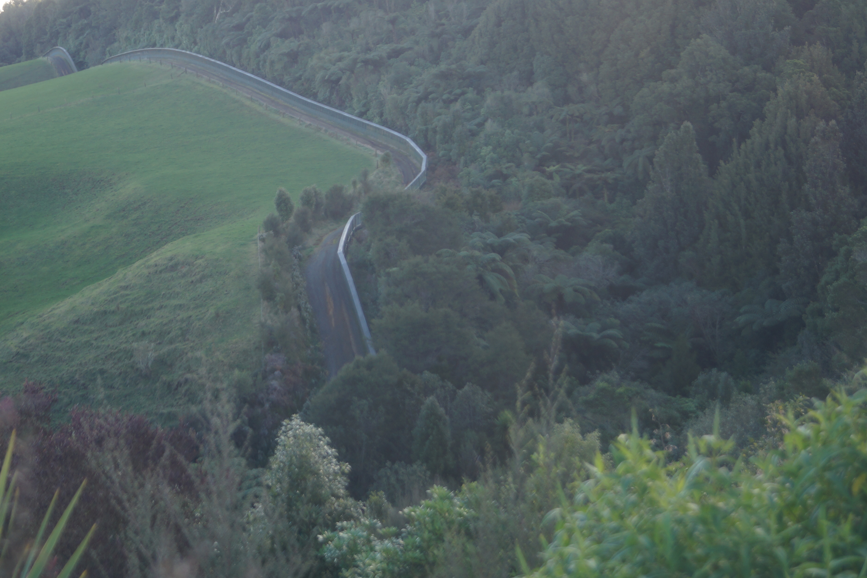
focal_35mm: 77
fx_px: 1848
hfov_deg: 26.2
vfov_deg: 17.7
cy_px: 187
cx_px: 278
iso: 100
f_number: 5
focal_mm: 35
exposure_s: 1/80
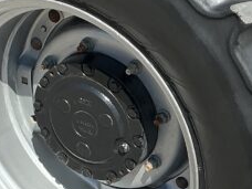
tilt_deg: -20.2
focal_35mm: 126
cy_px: 77
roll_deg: -1.3
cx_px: 187
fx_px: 917
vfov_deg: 11.8
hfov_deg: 15.6
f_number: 1.8
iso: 25
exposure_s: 1/1377
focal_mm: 3
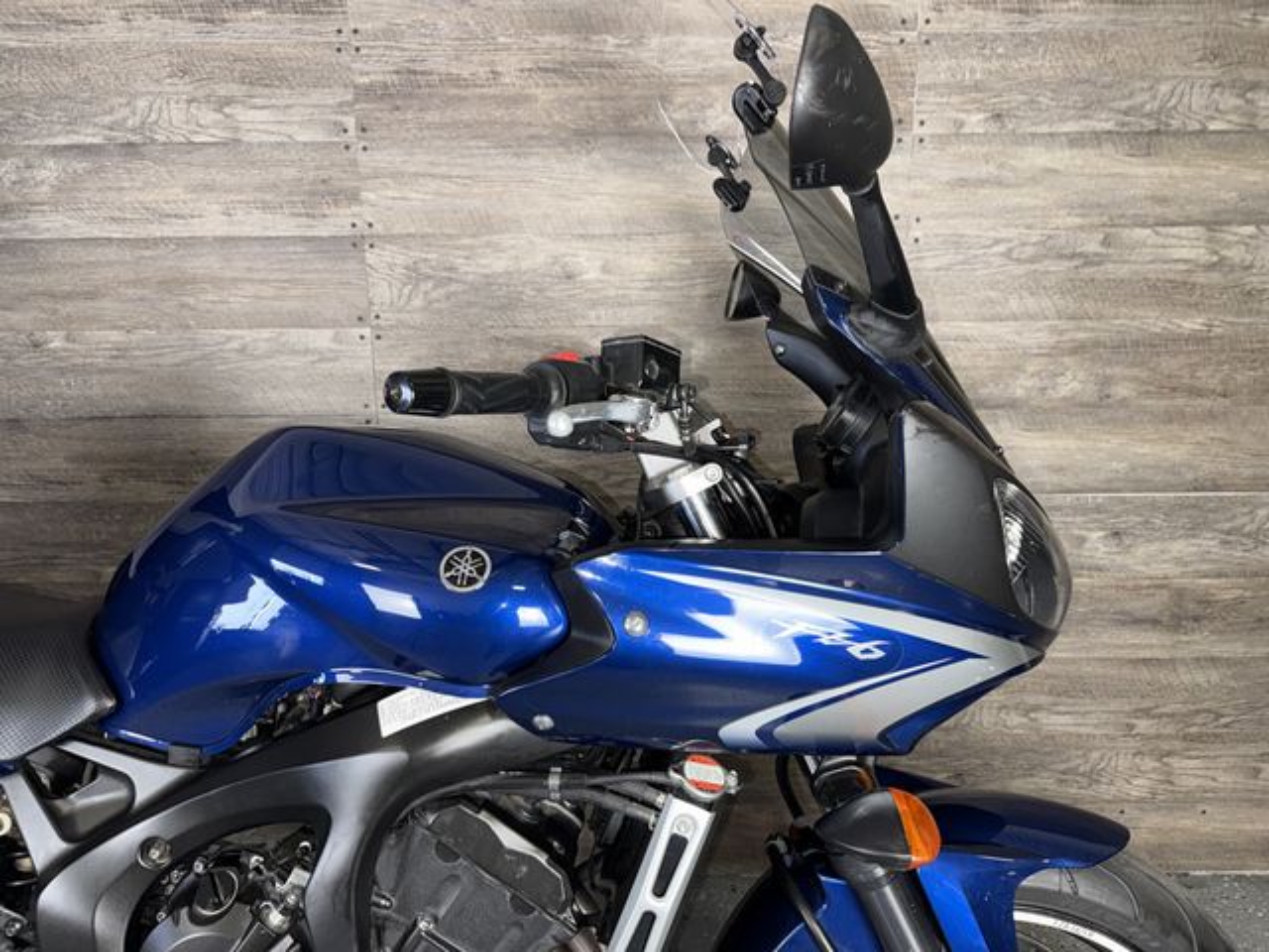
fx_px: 880
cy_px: 476
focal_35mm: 24
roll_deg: +1.6
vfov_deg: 56.8
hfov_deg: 71.6
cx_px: 634
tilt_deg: -11.3
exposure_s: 1/27
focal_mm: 6.76
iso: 80
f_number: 1.78
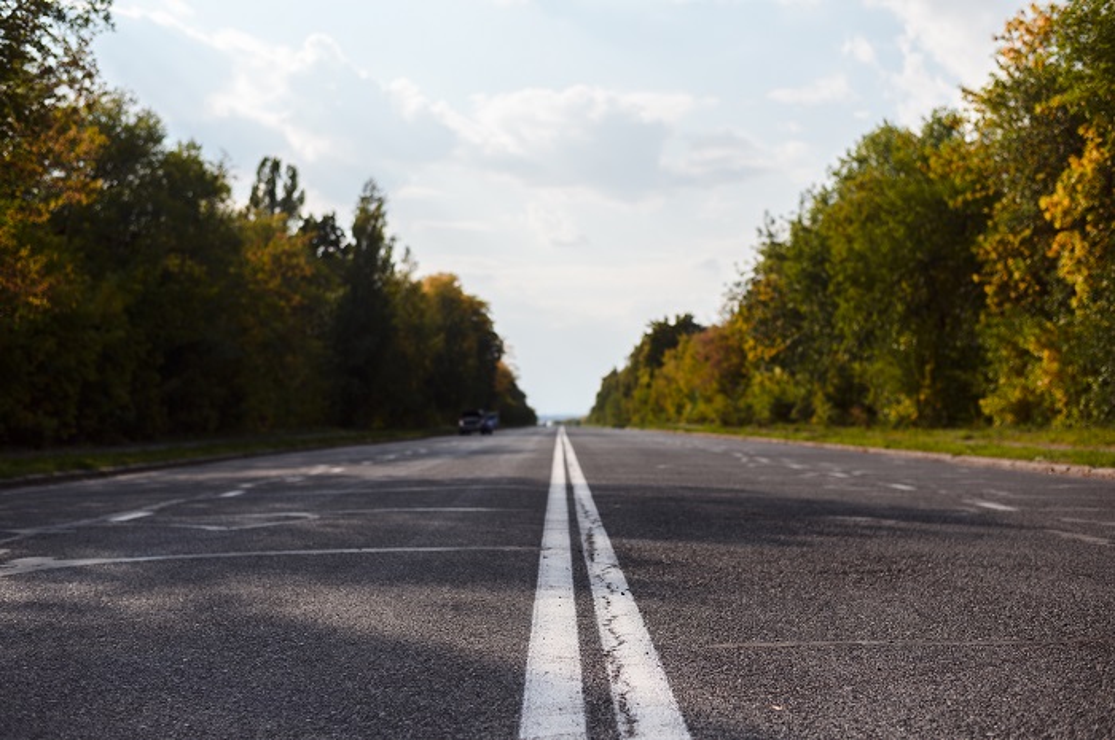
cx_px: 558
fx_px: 1547
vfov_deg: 26.9
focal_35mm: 50
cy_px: 370
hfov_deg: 39.6
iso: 100
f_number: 2.5
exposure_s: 1/4000
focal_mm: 50
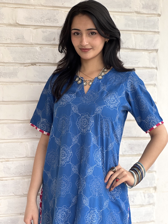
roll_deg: -0.8
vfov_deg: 25.3
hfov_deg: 19.1
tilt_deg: -4.7
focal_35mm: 77
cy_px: 112
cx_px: 84
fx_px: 498
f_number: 2.8
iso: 80
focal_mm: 9
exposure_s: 1/100
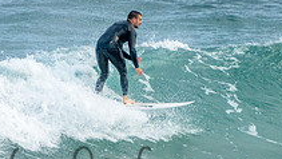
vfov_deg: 0.9
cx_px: 133
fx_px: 10557
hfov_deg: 1.5
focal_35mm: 1411
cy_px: 99
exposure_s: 1/1250
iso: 720
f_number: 5.6
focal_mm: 400
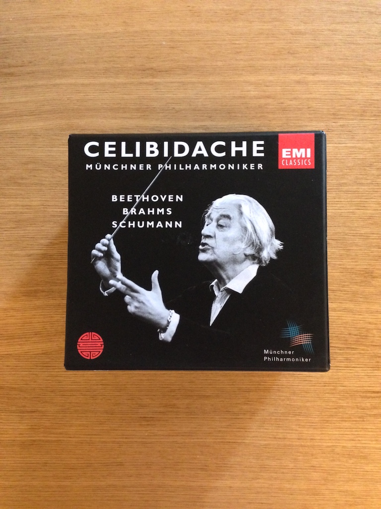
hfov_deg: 42.9
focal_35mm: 33
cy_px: 254
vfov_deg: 55.4
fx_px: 484
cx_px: 190
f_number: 2.4
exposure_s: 1/15
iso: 800
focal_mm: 4.12
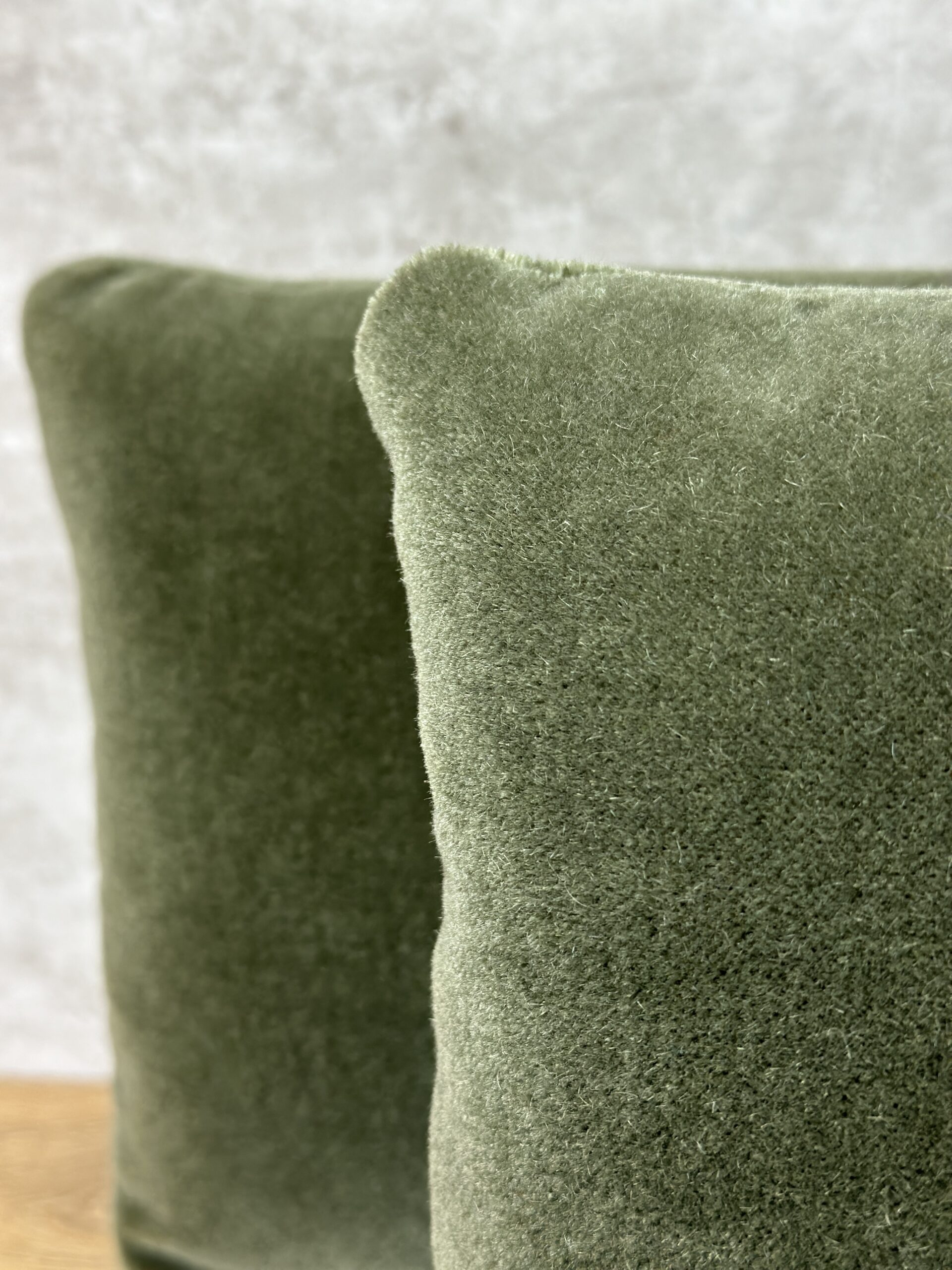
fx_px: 1760
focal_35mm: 48
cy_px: 635
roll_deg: +4.2
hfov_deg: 30.3
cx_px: 476
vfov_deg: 39.7
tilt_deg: -12.0
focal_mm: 6.86
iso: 100
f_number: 1.78
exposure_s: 1/120
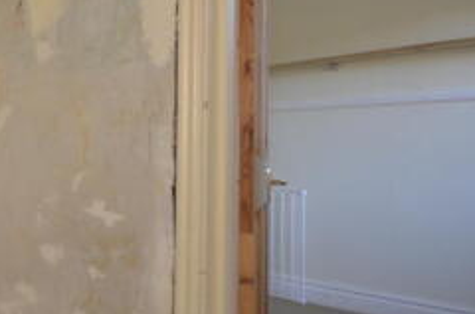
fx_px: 540
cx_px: -57
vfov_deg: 32.4
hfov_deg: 38.5
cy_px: 134
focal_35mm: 41
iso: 400
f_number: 4
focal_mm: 10
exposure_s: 1/60
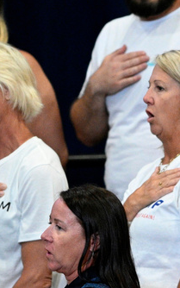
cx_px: 204
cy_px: 223
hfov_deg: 0.7
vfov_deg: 1.1
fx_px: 14688
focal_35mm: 1873
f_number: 2.8
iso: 3200
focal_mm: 400
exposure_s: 1/1000
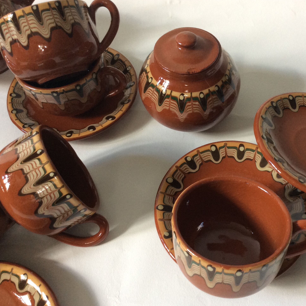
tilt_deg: -58.4
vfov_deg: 43.9
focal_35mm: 38
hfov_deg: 43.4
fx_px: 380
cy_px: 153
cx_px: 198
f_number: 2.4
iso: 64
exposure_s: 1/25
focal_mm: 3.3
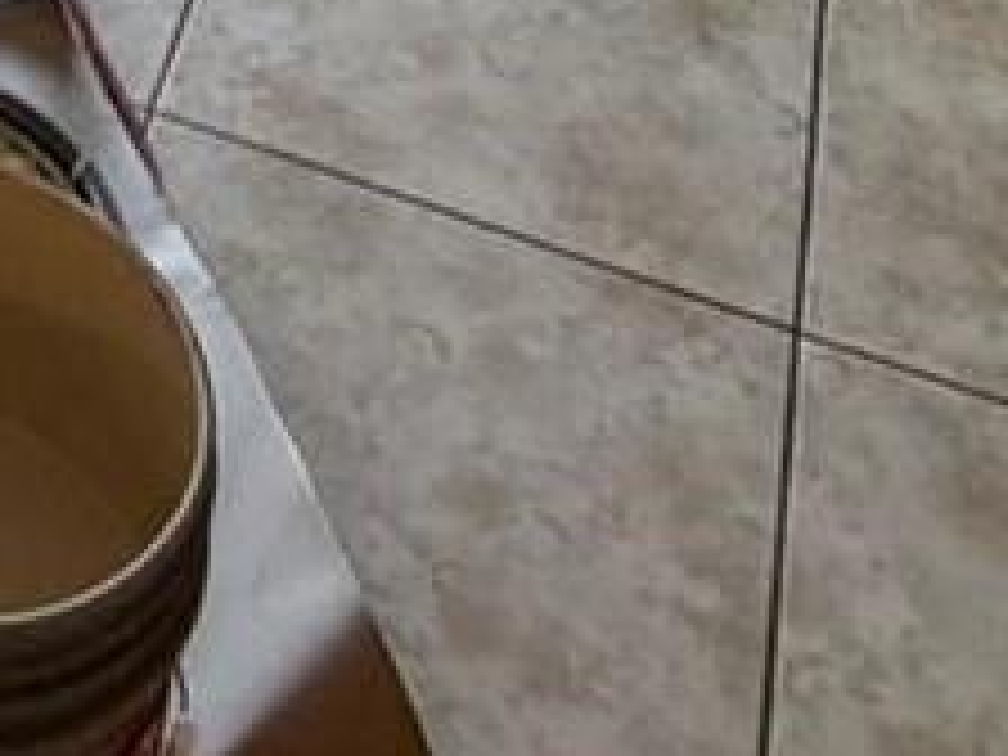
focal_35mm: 100
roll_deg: +0.0
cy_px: -1436
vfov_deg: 10.7
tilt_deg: -14.1
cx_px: -396
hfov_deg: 18.0
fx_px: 2912
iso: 160
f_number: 2.2
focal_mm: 2.22
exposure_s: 1/60
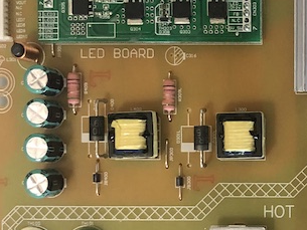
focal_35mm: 94
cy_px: 174
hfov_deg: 20.1
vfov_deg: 15.7
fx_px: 834
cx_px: 321
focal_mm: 3.99
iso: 100
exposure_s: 1/13
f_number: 1.8
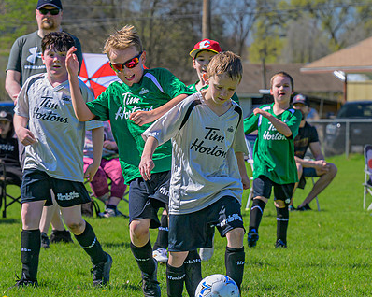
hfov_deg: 6.2
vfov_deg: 4.9
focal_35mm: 314
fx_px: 3455
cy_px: 165
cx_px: 131
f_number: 6.3
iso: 320
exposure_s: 1/500
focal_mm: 120
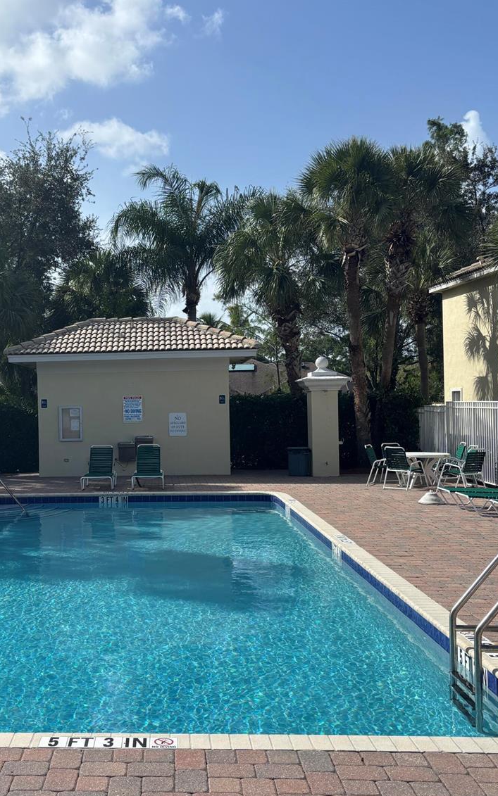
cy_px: 410
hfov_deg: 31.9
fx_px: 847
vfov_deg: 50.4
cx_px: 100
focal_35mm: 39
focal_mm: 5.96
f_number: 1.6
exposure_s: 1/4082
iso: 50
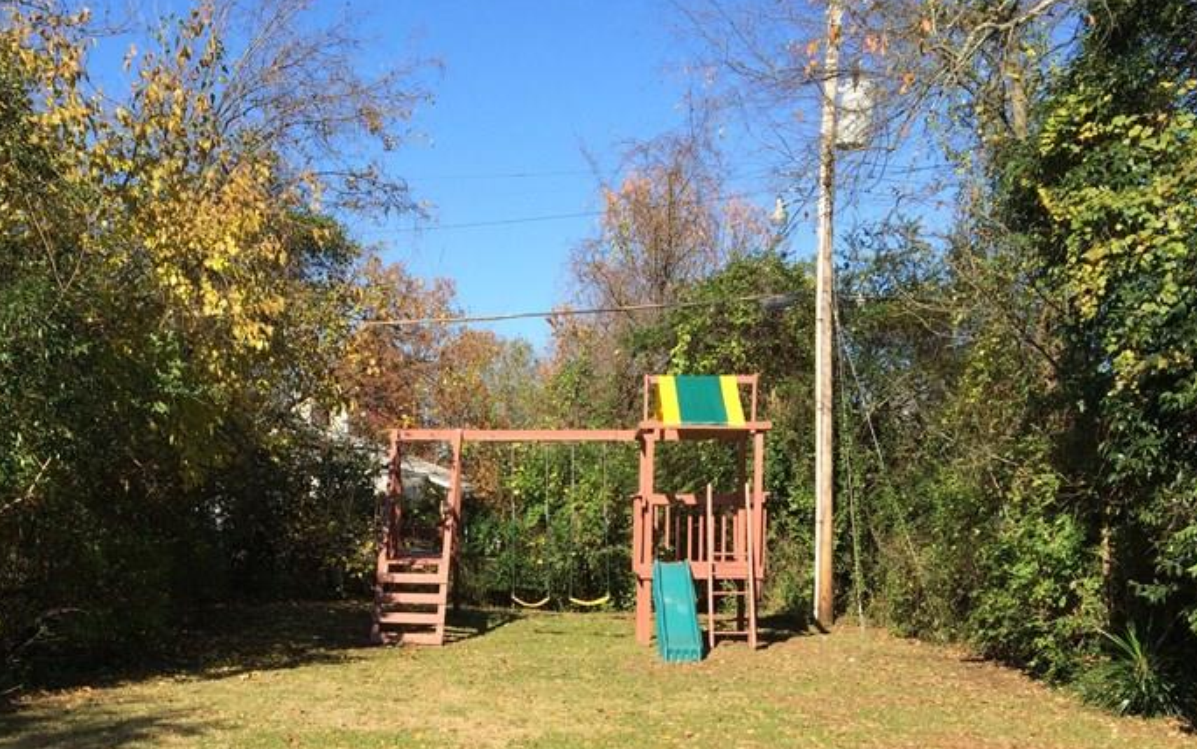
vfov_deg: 27.3
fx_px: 1501
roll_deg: +1.9
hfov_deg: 43.0
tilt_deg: -4.8
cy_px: 626
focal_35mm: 46
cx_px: 411
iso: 32
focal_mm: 4.15
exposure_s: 1/1325
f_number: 2.2
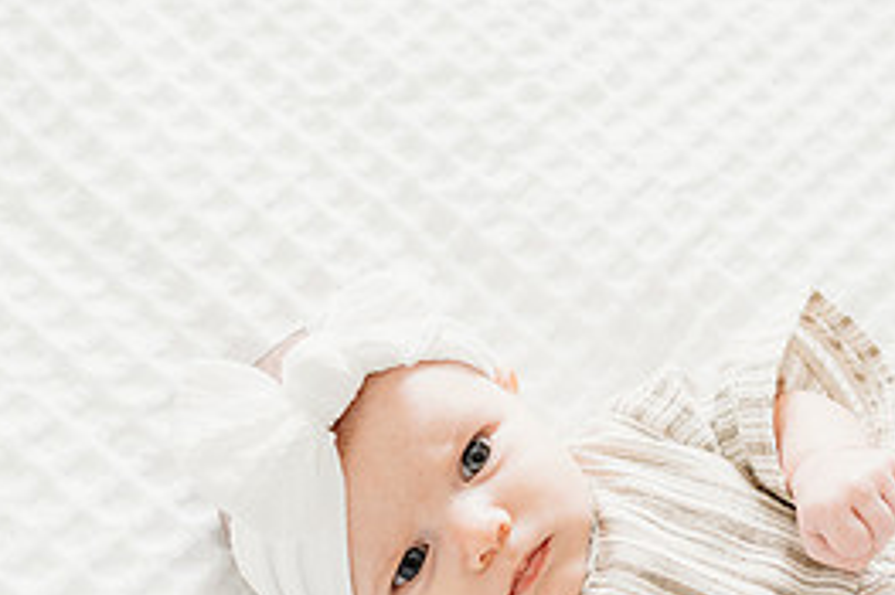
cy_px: 590
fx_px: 1317
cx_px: 562
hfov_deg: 37.3
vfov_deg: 24.4
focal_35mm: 53
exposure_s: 1/200
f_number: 2.5
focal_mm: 24
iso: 800
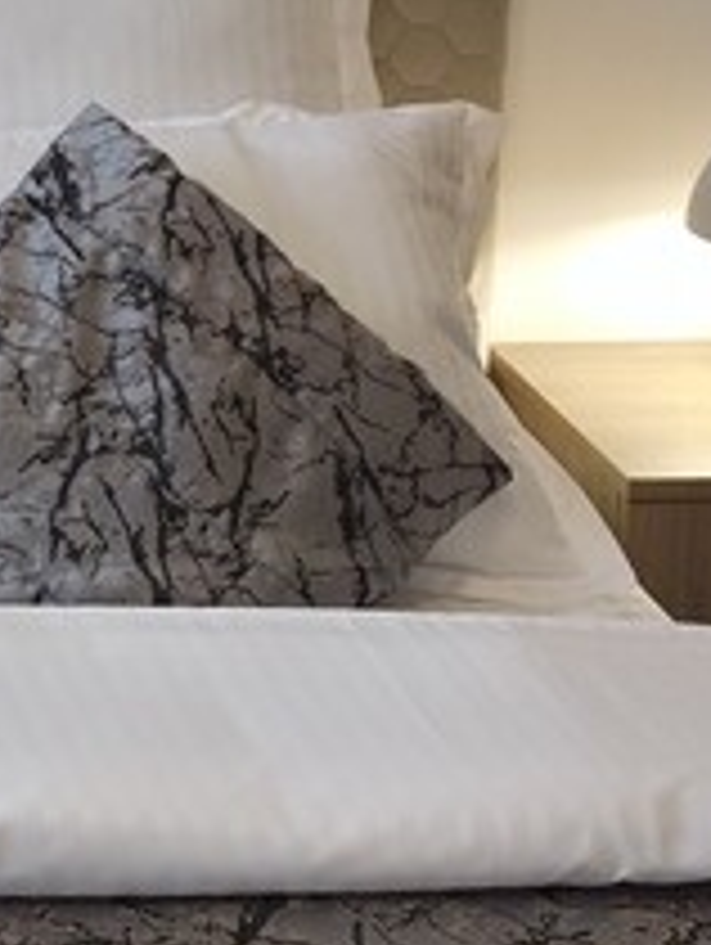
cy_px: 270
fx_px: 3061
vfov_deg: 17.5
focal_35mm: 112
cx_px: -490
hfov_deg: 12.3
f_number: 1.7
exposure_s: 1/100
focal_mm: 6.3
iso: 100
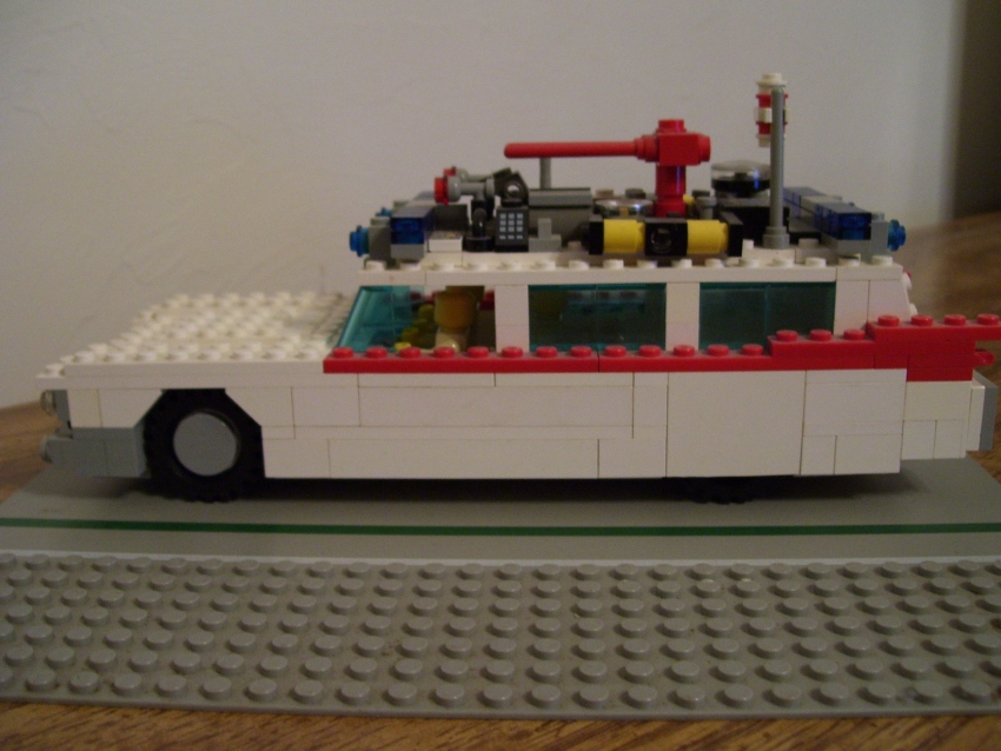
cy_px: 376
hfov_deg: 50.1
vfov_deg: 38.7
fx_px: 1070
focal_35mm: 37
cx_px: 500
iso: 160
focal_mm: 6
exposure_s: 1/8
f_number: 2.7
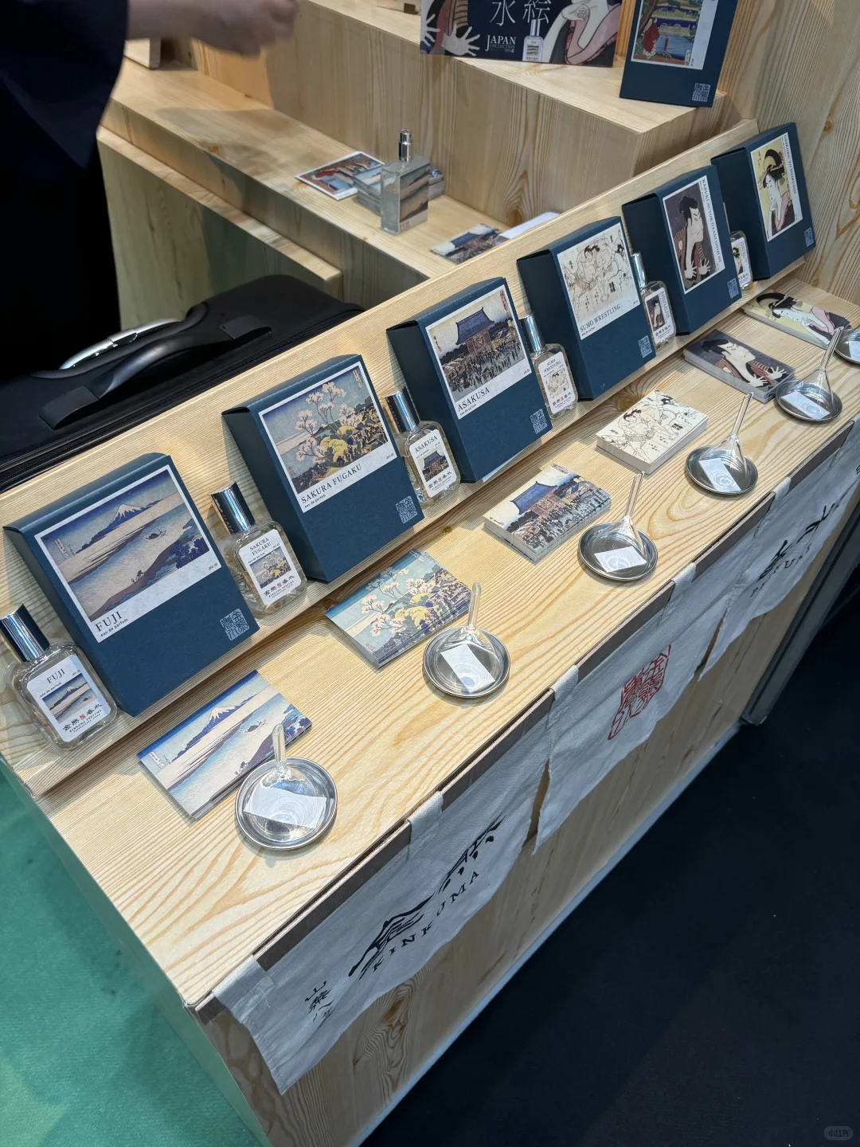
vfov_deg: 67.3
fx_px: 861
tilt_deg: -48.6
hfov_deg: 53.1
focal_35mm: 26
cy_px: 574
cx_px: 430
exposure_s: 1/100
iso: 50
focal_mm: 5.96
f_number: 1.6
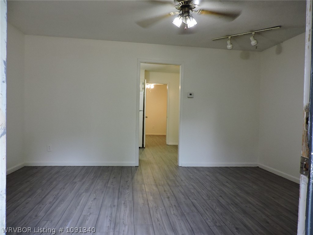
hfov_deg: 71.6
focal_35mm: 24
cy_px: 118
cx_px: 156
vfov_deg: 56.8
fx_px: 217
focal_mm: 4.3
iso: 320
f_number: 3
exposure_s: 1/30
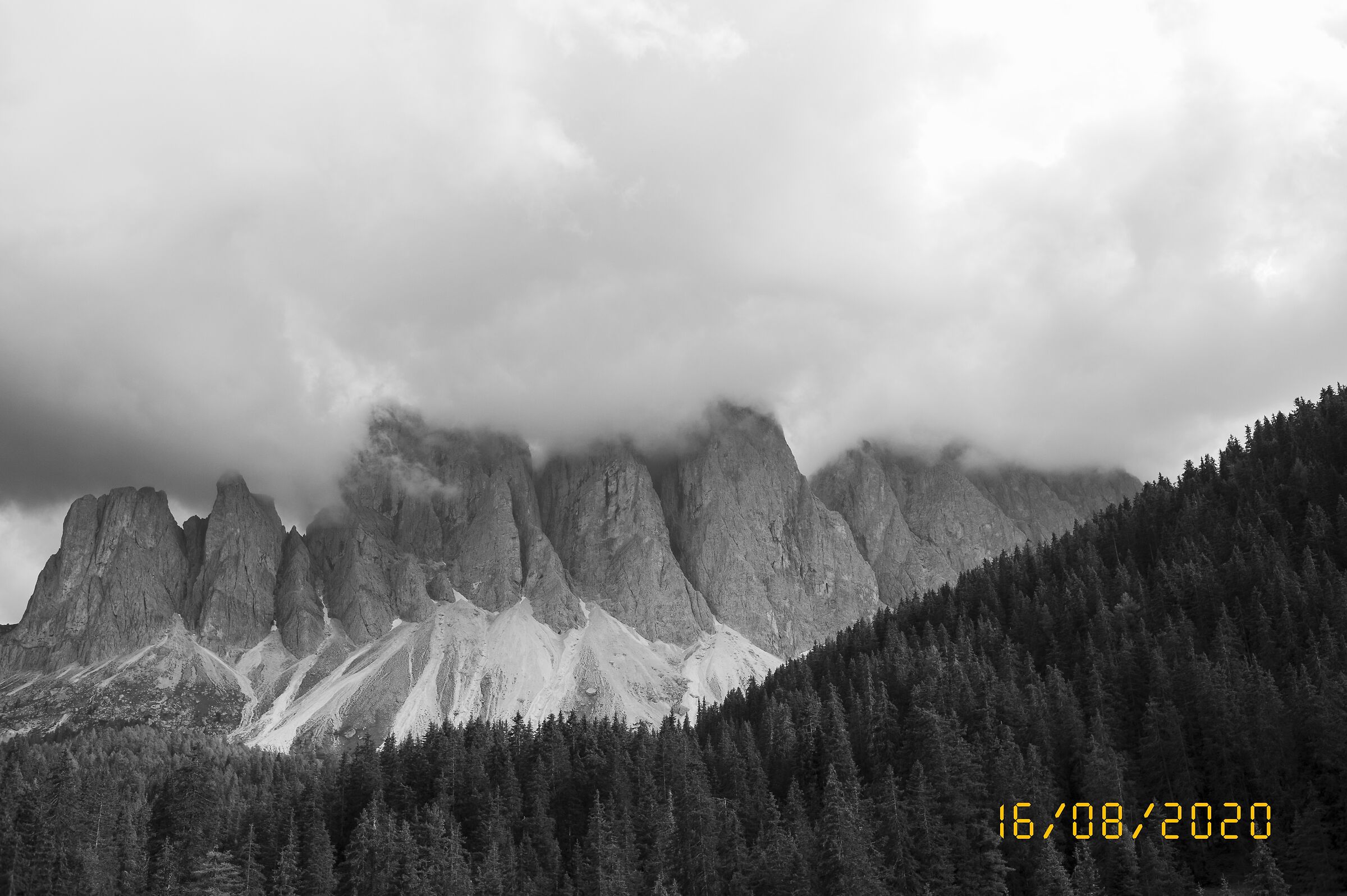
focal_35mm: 35
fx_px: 1309
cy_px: 448
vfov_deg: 37.8
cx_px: 674
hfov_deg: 54.5
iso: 800
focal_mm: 35
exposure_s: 1/2000
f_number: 5.6
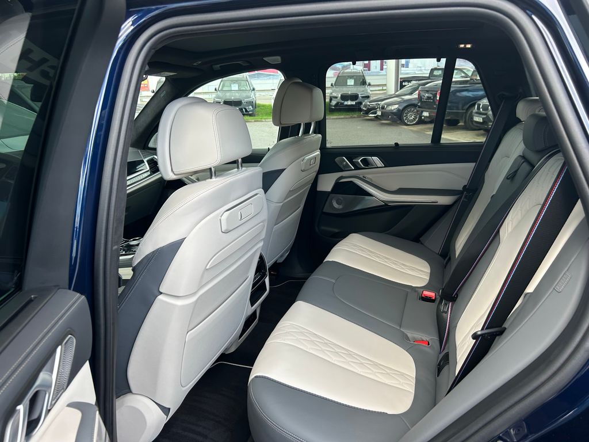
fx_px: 442
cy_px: 221
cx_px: 294
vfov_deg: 53.1
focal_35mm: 26
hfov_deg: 67.3
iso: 50
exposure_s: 1/121
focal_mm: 5.7
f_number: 1.5
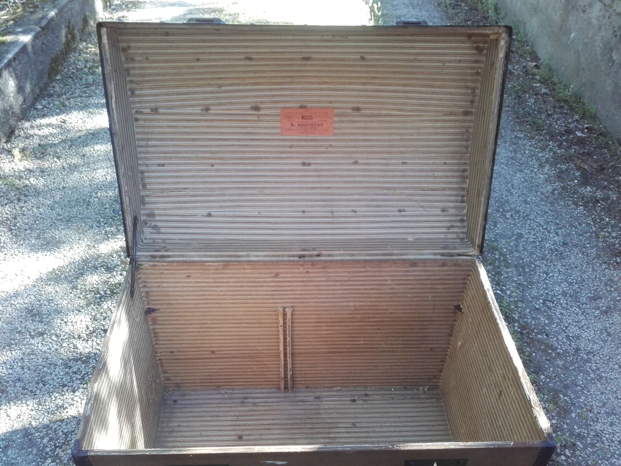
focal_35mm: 31
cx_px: 310
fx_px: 556
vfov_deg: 45.4
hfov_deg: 58.4
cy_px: 233
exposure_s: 1/100
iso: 90
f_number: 2.2
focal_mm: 3.3
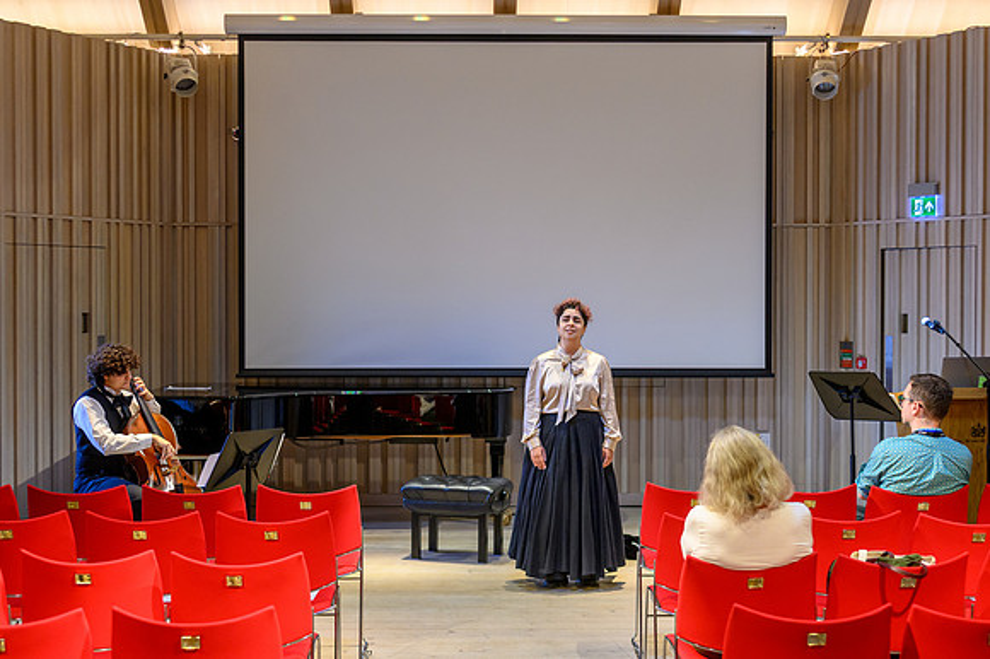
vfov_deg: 25.9
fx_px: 1435
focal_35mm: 52
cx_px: 495
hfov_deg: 38.1
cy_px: 330
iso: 1000
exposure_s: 1/320
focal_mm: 35
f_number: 2
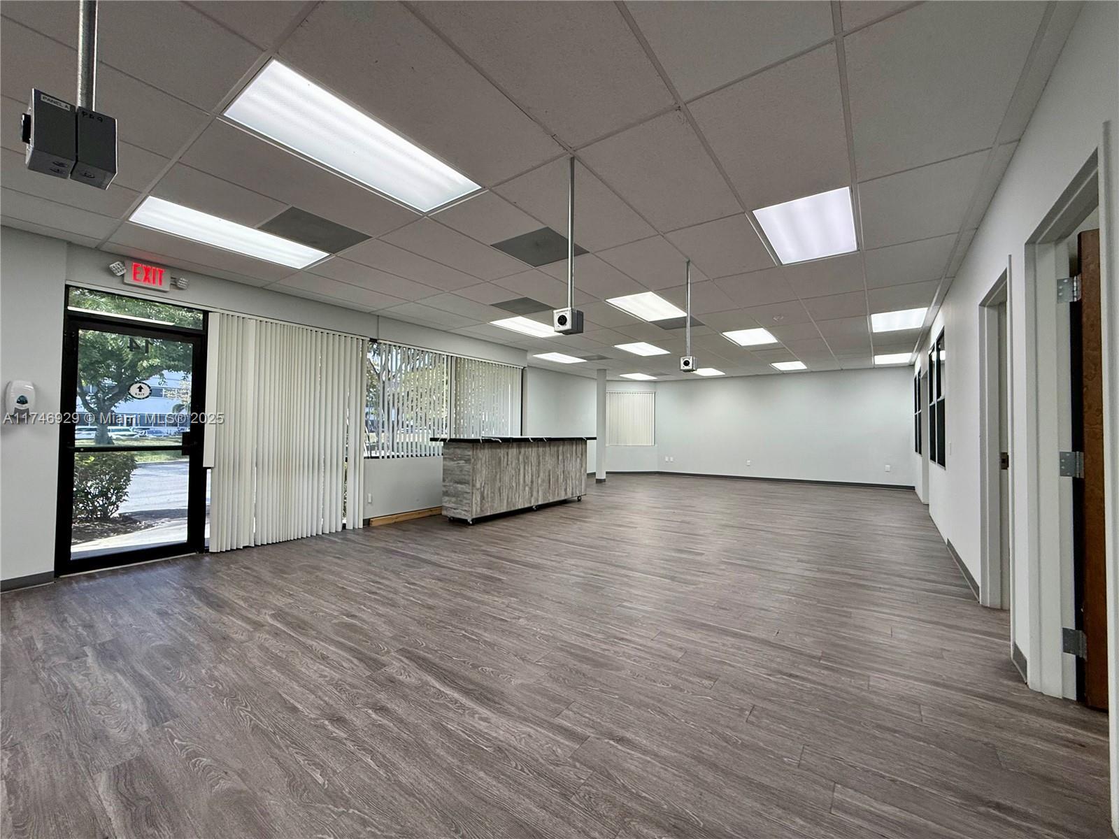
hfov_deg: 102.1
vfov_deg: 85.7
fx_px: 453
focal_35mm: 14
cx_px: 560
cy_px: 420
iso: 125
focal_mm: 2.22
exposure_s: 1/120
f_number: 2.2
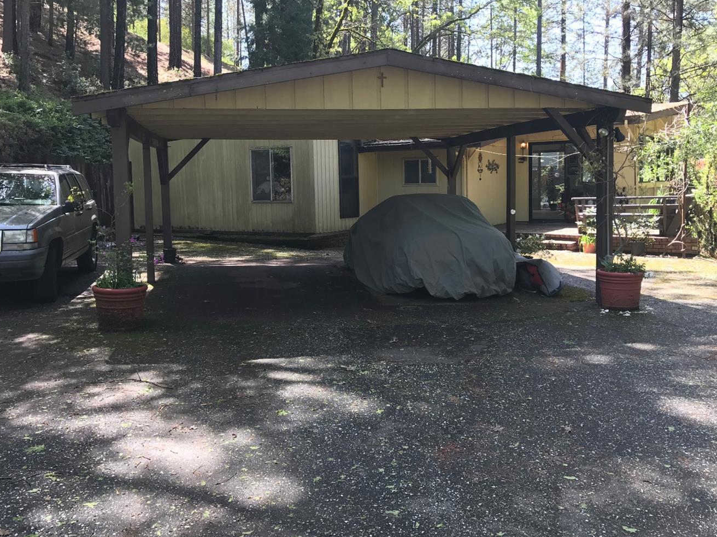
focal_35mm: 32
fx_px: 663
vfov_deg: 44.0
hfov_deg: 56.8
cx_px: 367
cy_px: 234
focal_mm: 3.99
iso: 20
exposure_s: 1/138
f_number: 1.8
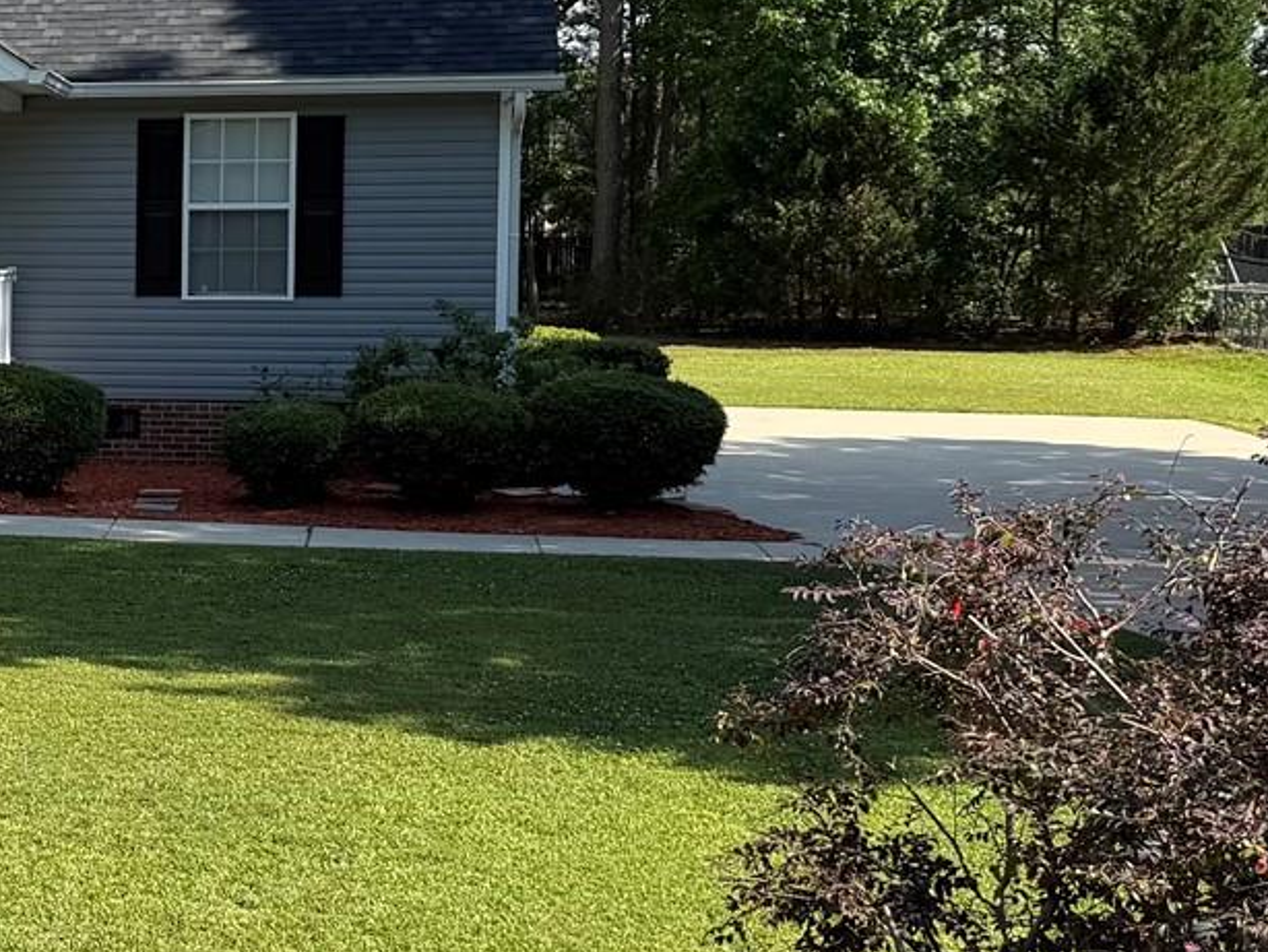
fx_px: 2932
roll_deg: -0.1
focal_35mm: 80
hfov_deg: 21.4
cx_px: -500
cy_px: 382
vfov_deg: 18.4
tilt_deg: -2.8
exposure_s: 1/2525
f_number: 1.78
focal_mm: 6.76
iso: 80
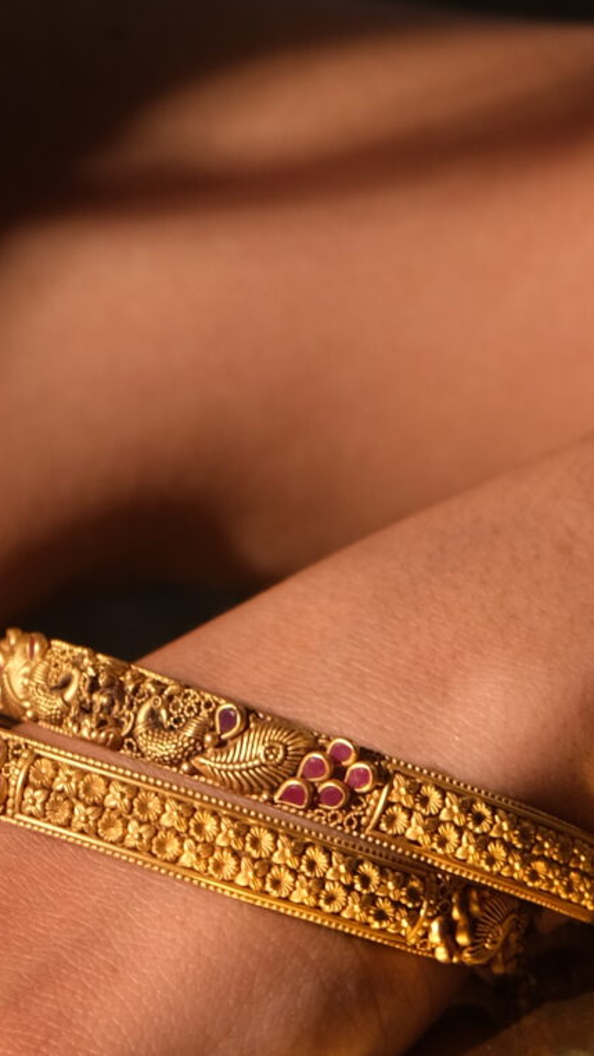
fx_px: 6302
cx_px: -98
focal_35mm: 225
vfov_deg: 9.5
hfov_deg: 5.4
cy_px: -3
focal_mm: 42.9
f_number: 4
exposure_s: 1/200
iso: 200
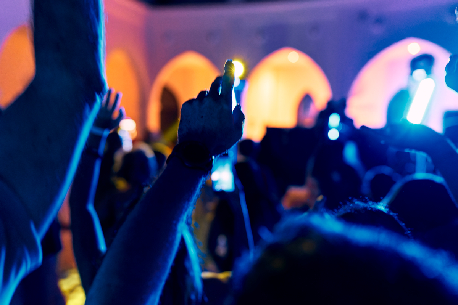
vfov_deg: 37.9
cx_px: 229
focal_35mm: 35
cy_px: 152
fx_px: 445
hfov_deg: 54.4
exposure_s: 1/250
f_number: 1.8
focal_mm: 35
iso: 5000
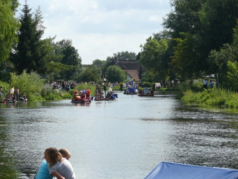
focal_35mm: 139
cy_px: 90
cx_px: 119
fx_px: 956
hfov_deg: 14.2
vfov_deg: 10.7
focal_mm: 29.4
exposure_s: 1/800
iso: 100
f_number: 4.5
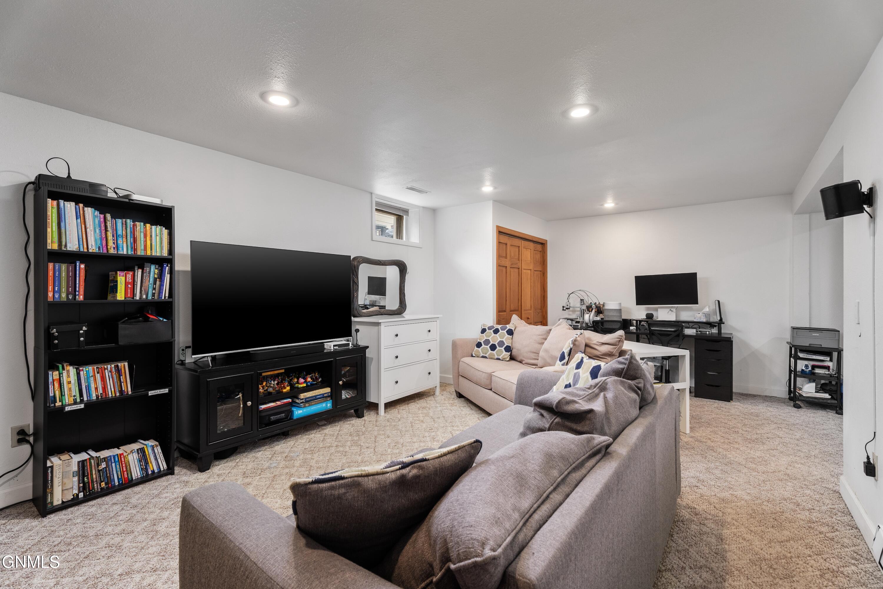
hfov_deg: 96.7
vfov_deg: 73.7
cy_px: 294
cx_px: 442
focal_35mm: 16
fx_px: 392
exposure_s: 1
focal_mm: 16
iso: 500
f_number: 8
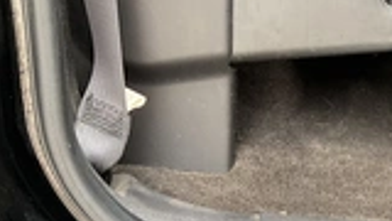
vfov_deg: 14.7
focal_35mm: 79
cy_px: 280
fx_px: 821
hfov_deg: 24.7
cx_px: 446
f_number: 1.8
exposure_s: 1/122
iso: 50
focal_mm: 3
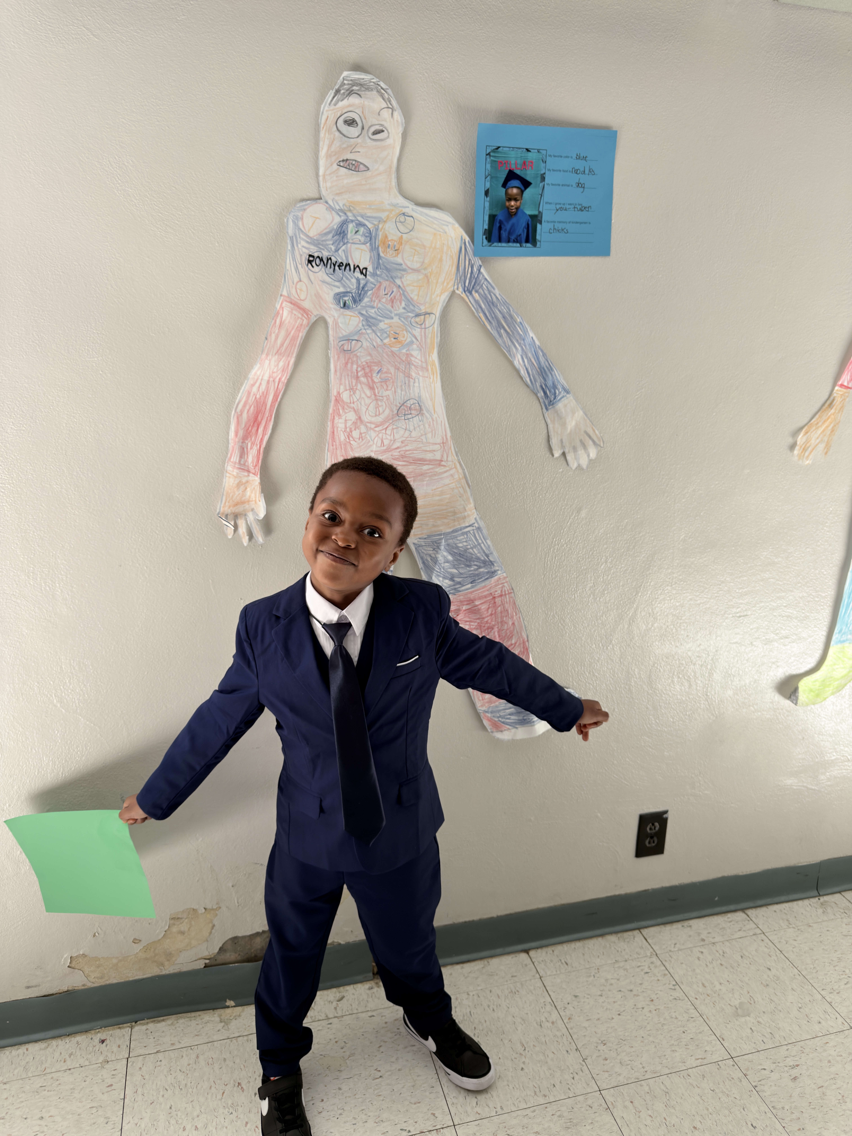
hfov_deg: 56.8
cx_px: 426
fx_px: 788
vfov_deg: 71.6
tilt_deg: -18.7
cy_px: 568
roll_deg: -0.2
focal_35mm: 24
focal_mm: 6.76
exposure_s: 1/121
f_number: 1.78
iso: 64
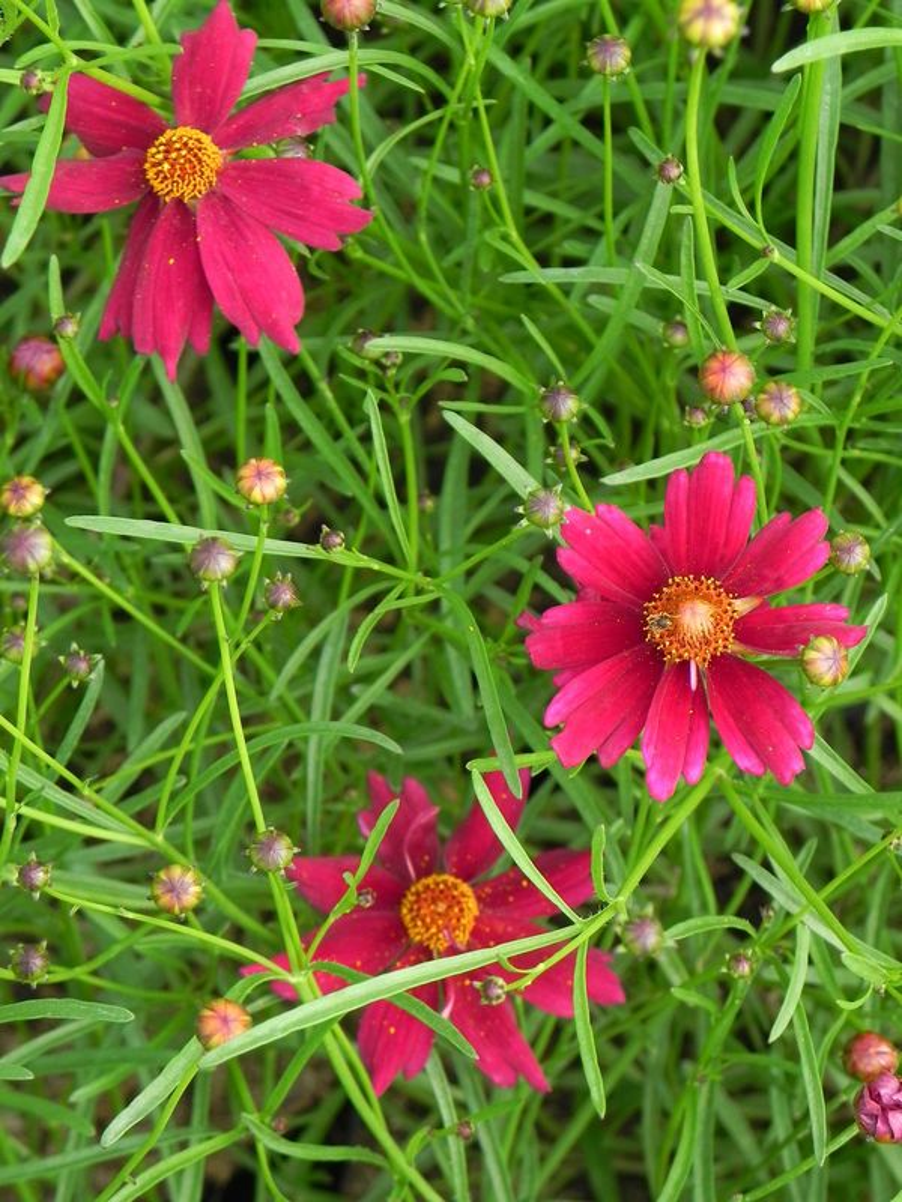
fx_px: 4065
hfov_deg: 12.7
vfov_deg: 16.8
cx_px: 451
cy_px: 601
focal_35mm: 117
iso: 160
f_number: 4.5
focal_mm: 20.8
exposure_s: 1/100
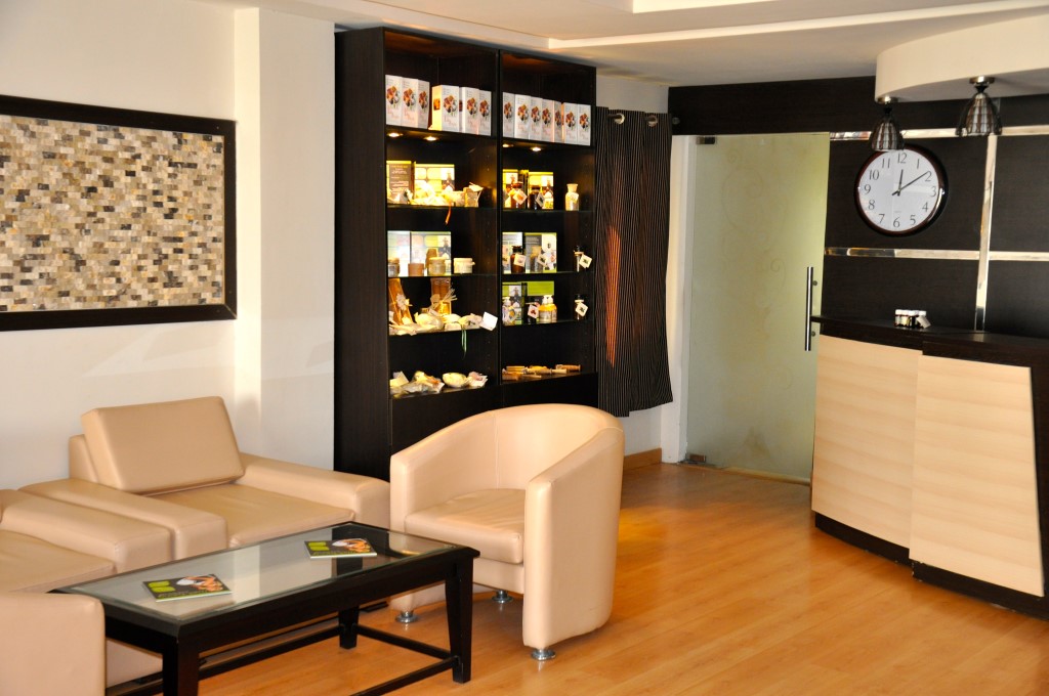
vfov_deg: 28.0
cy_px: 348
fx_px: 1397
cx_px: 524
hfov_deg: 41.2
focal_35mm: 48
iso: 800
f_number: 4.2
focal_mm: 32
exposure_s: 1/60
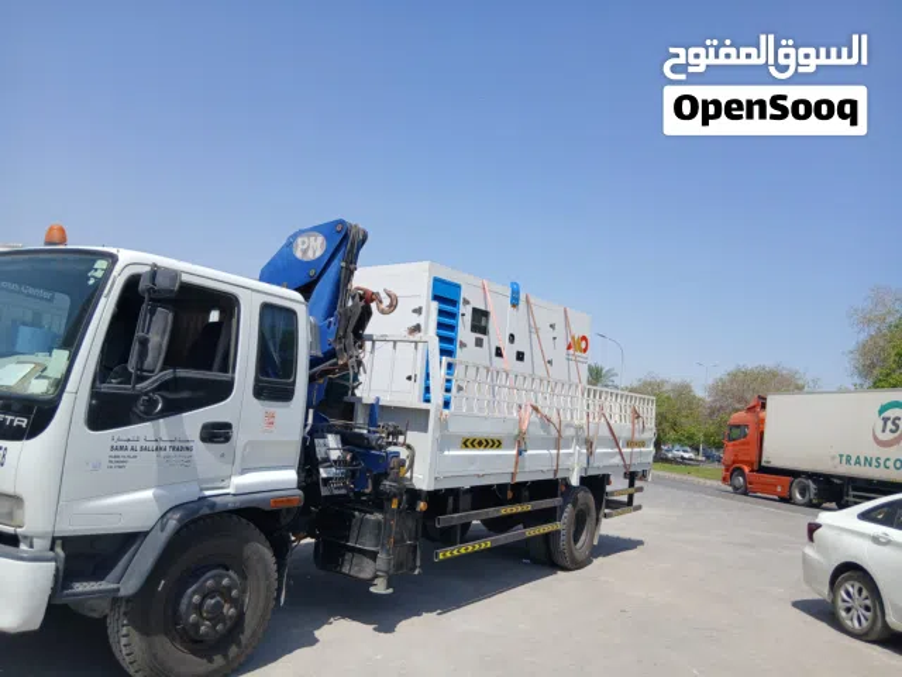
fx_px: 677
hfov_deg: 67.3
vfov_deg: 53.1
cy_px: 338
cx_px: 451
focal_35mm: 26
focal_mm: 3.98
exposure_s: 1/682
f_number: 1.8
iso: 20
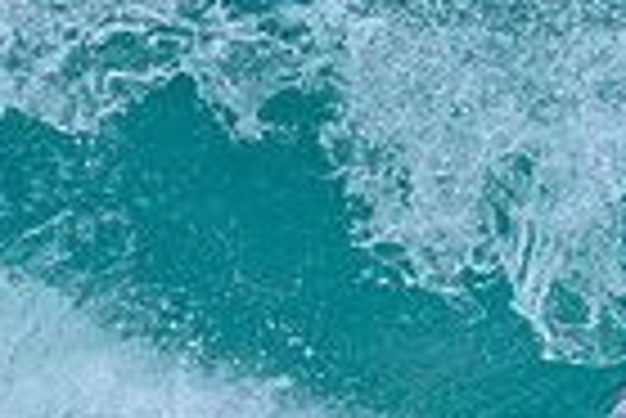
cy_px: 473
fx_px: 79636
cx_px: 1085
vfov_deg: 0.3
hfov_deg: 0.5
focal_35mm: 4575
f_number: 6.3
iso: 900
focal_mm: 800
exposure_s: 1/2500
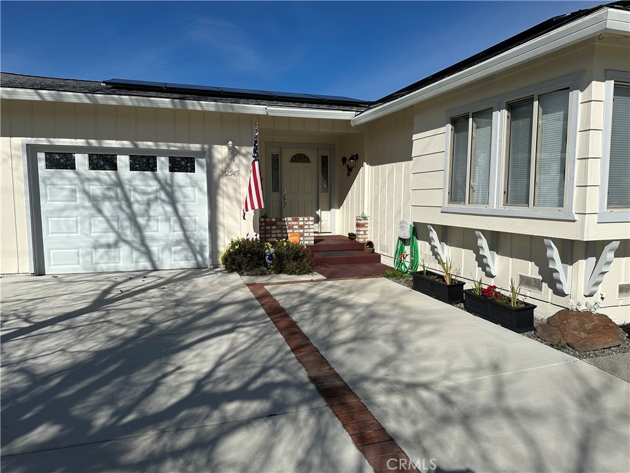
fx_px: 437
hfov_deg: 71.6
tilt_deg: -6.2
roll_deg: +0.2
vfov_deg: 56.8
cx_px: 315
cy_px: 236
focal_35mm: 24
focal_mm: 6.86
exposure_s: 1/12048
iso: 80
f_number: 1.78
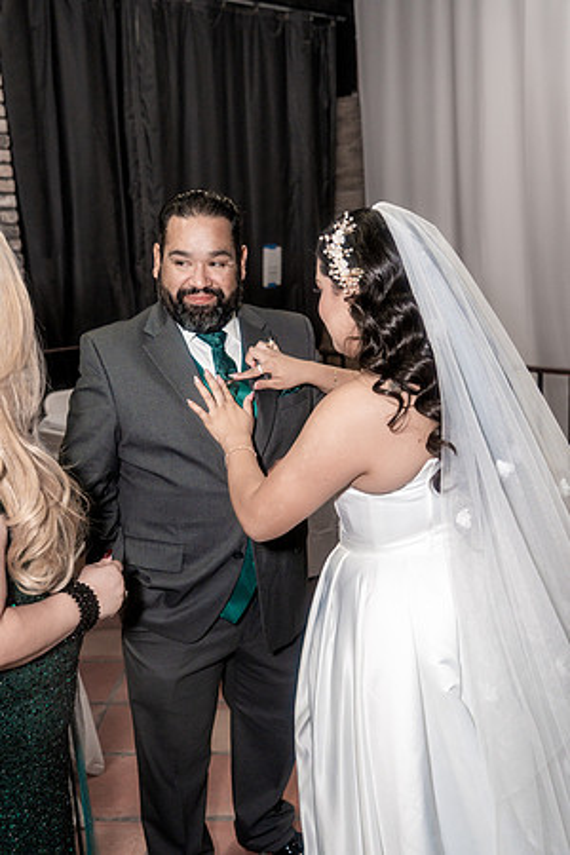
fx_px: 831
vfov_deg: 54.4
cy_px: 428
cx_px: 285
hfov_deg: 37.9
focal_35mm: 35
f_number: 4
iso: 2000
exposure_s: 1/250
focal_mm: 35
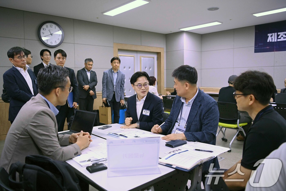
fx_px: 238
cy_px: 96
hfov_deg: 61.9
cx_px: 143
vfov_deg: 43.6
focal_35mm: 30
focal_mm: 30
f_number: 2.8
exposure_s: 1/200
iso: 1600
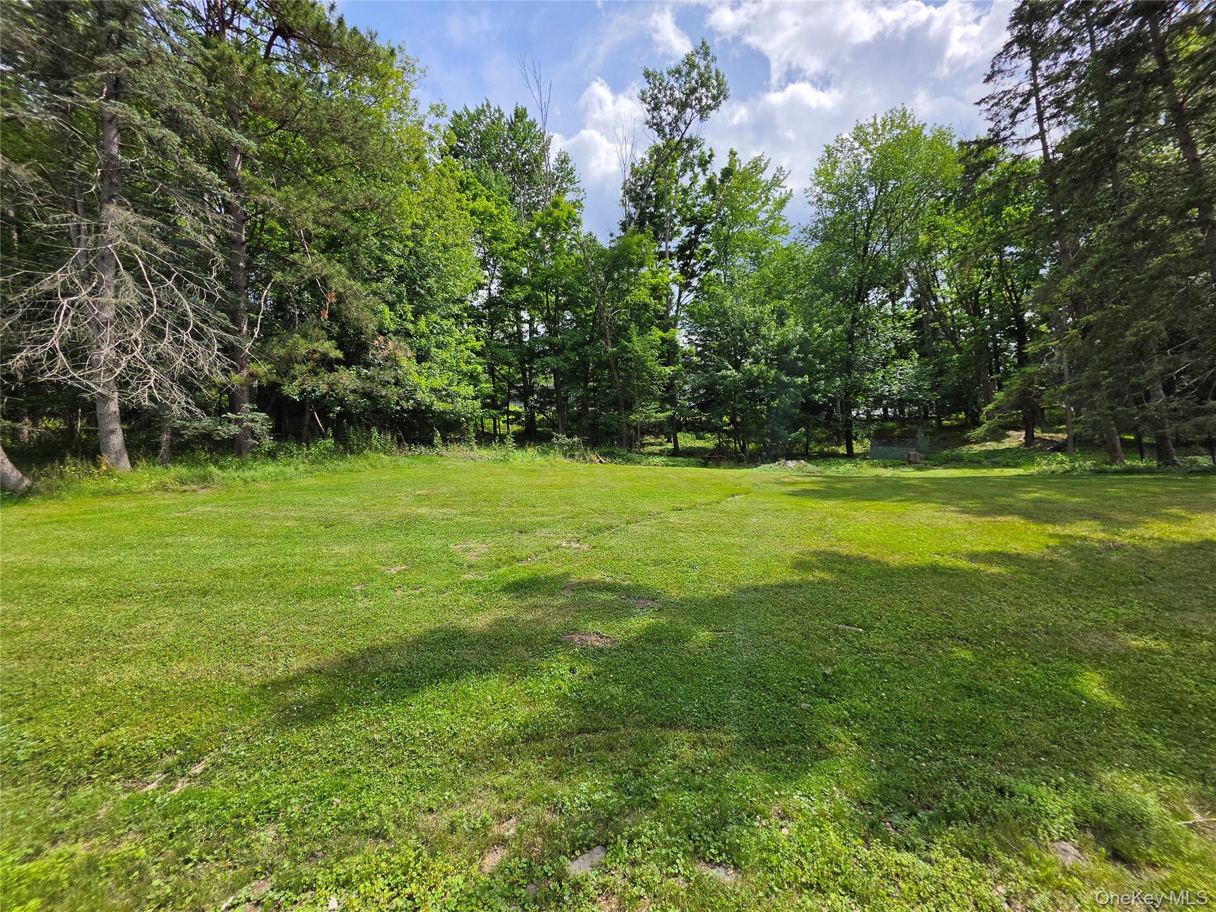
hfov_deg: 106.2
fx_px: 457
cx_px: 608
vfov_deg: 89.9
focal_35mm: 13
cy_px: 456
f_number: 1.9
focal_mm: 2.2
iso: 32
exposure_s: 1/2531
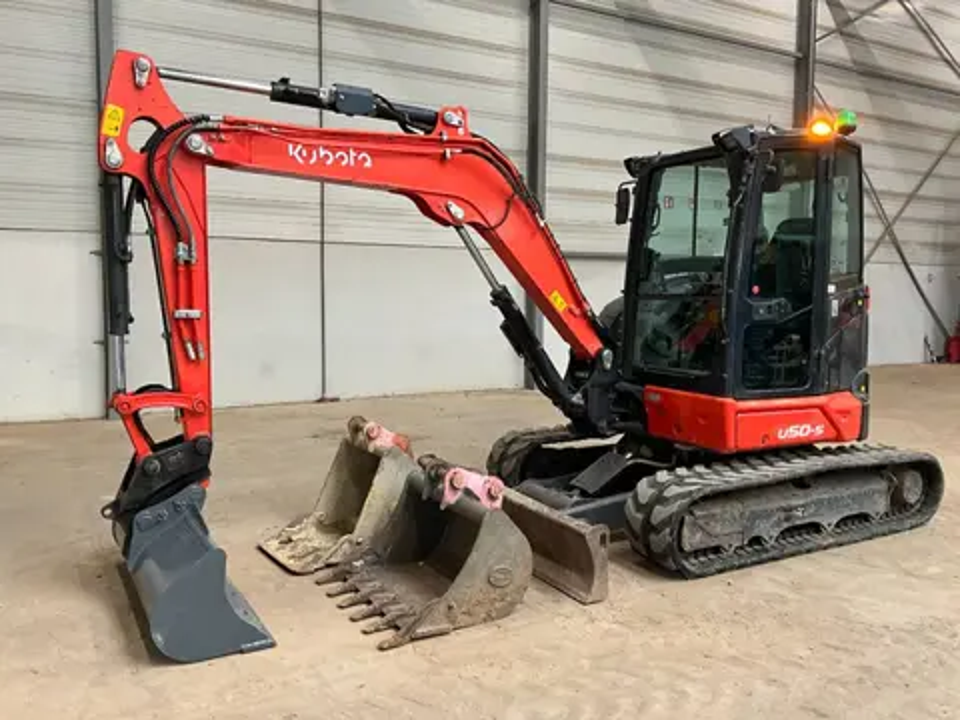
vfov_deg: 48.2
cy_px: 360
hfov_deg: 61.7
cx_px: 480
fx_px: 804
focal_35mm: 29
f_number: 1.8
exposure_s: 1/60
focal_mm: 3
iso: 125
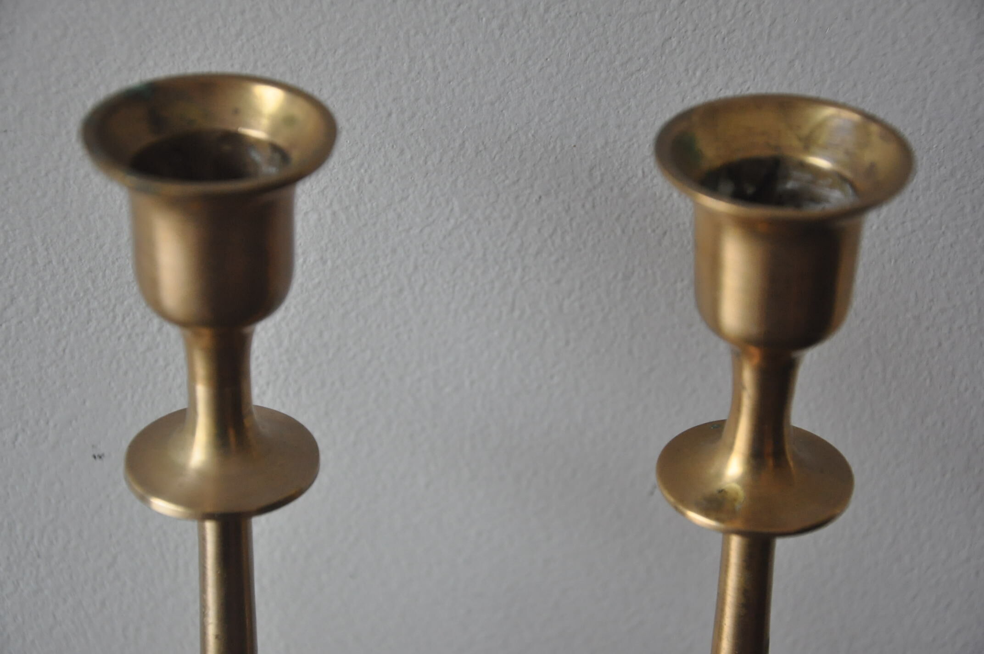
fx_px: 2703
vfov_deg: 13.8
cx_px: 492
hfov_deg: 20.6
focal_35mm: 99
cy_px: 327
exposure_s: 1/125
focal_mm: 66
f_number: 5.3
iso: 1400
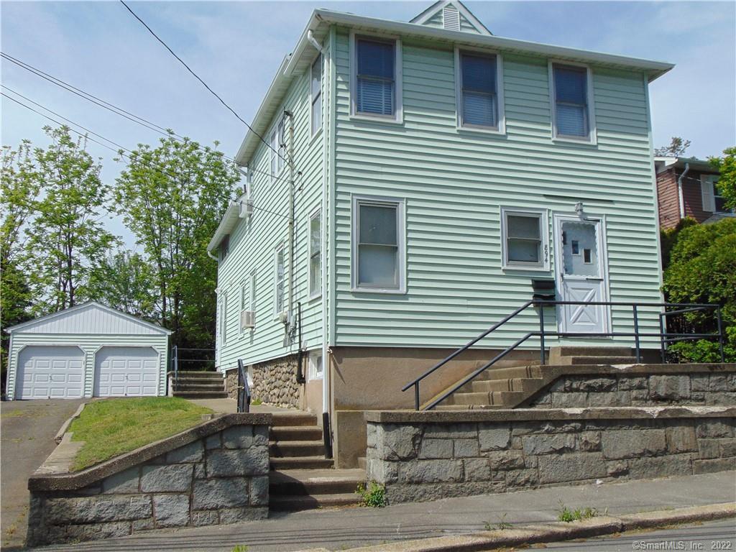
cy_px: 276
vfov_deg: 40.7
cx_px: 368
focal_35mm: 35
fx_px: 744
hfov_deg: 52.6
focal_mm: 6.3
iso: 80
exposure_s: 1/250
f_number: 8.3
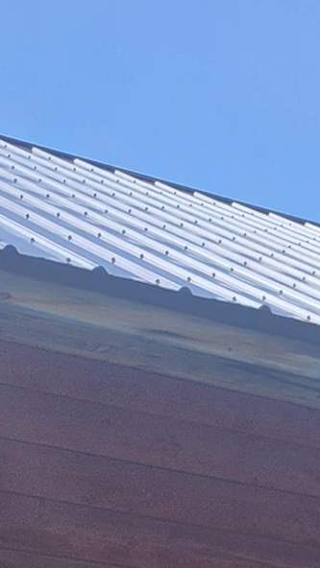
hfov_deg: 6.9
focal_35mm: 130
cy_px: 1056
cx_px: 1315
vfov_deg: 14.3
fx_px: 1961
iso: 25
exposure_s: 1/836
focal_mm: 5.54
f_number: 1.8
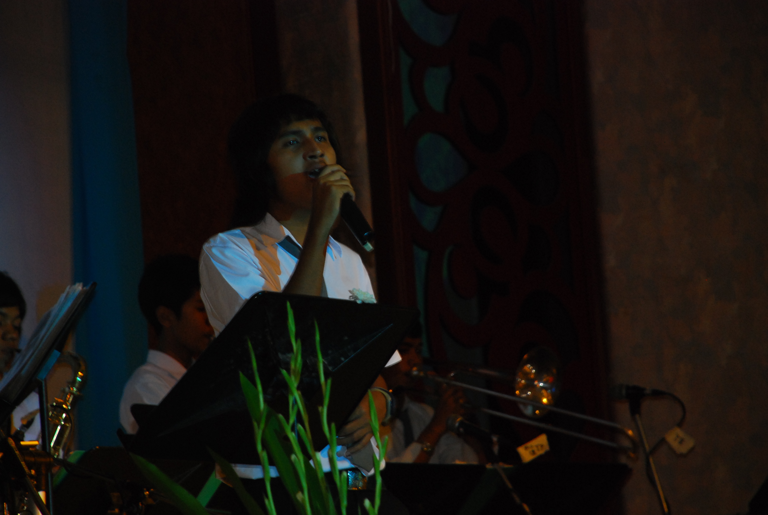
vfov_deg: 6.8
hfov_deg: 10.1
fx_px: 4329
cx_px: 384
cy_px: 258
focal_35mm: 202
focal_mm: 135
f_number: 5.6
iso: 640
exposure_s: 1/20
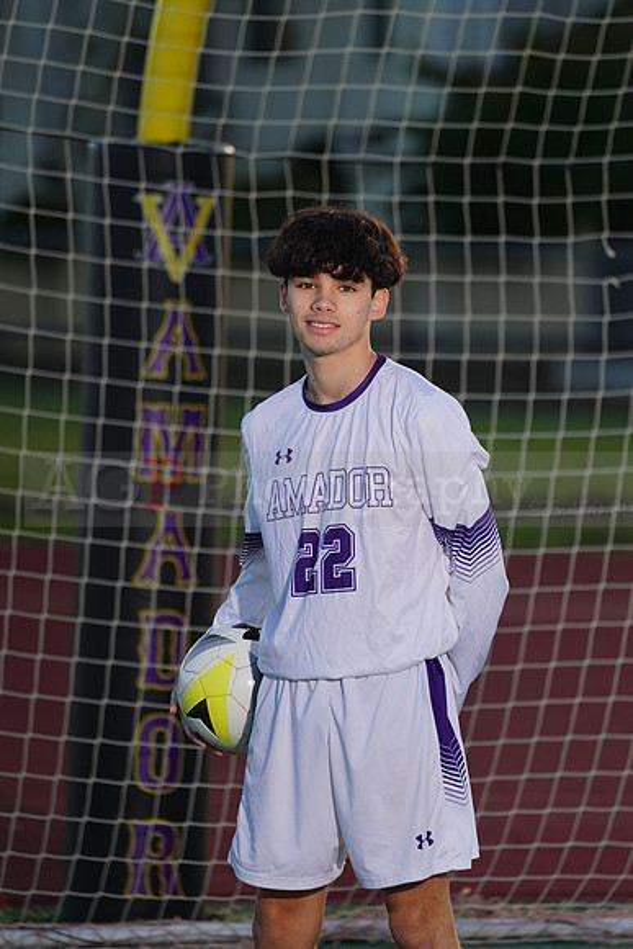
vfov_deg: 5.2
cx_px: 316
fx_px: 10543
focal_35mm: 400
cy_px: 474
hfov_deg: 3.4
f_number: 8
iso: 100
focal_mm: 400
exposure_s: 1/200
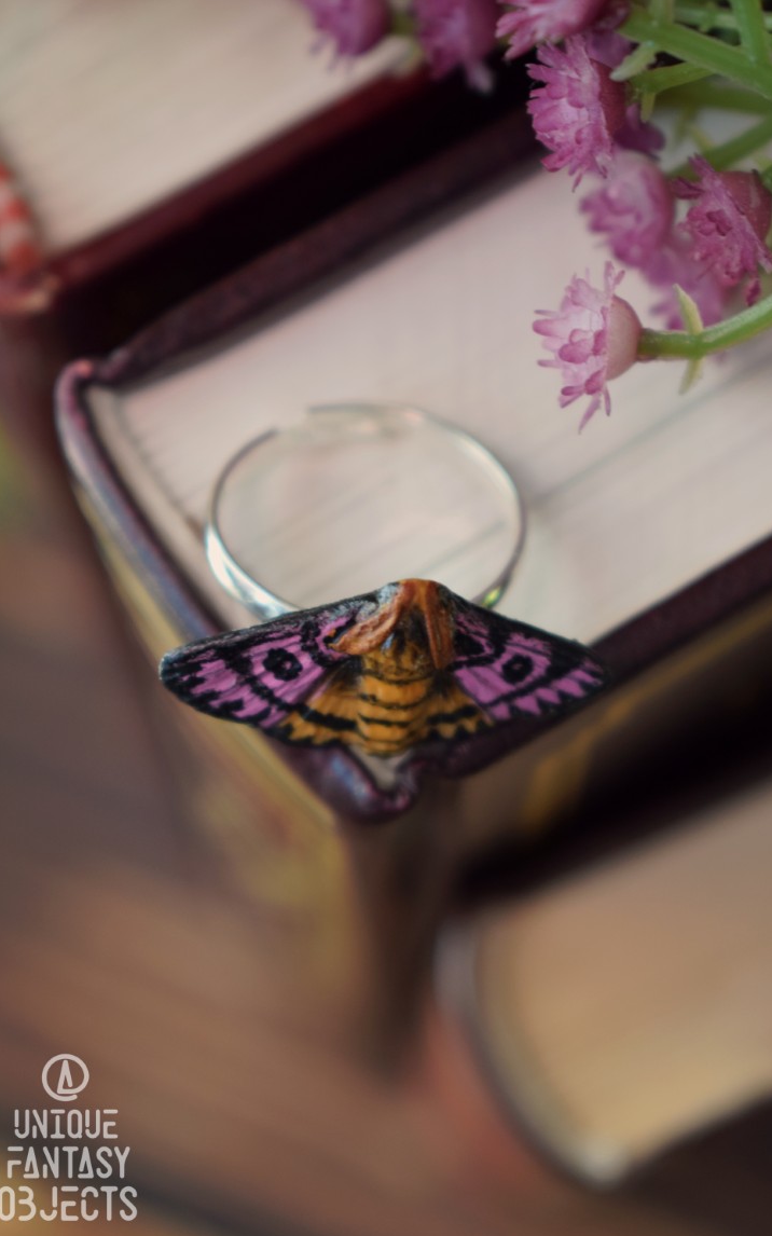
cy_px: 620
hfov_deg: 15.4
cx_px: 396
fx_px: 2846
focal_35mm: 85
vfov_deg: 24.5
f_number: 5.6
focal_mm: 55
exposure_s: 1/100
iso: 400
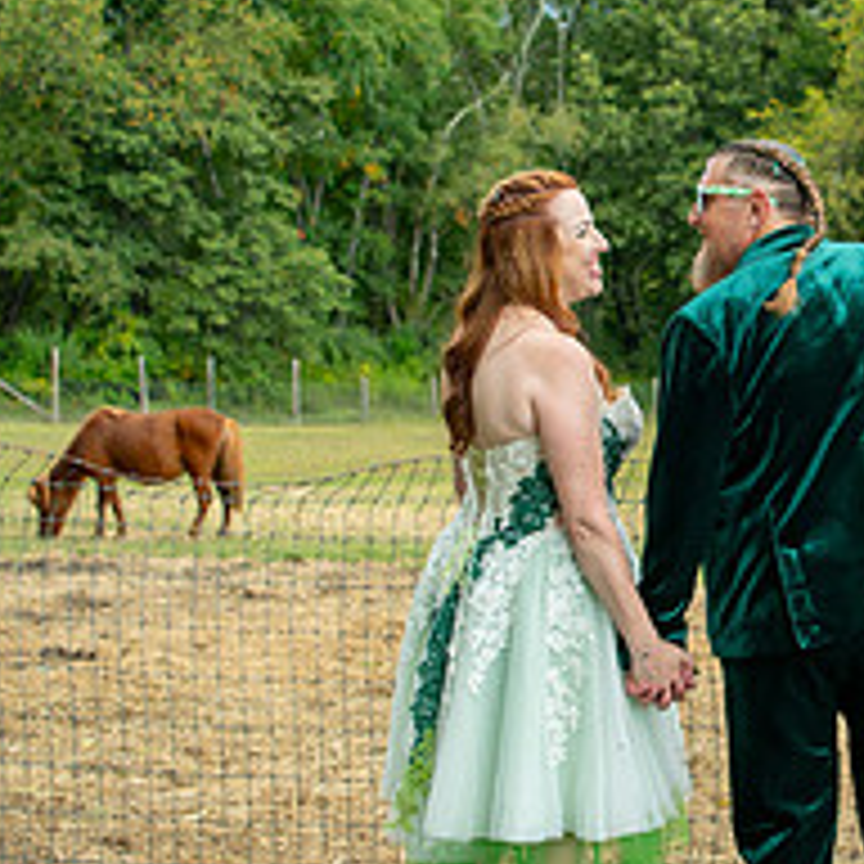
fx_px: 1779
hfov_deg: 26.3
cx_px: 801
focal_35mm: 63
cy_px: 346
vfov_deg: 27.2
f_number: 2.8
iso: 400
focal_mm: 24
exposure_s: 1/1000
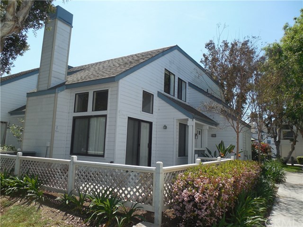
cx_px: 152
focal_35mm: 25
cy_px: 114
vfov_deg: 54.9
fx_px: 219
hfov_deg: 69.4
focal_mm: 4.5
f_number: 3.3
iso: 125
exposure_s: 1/1000
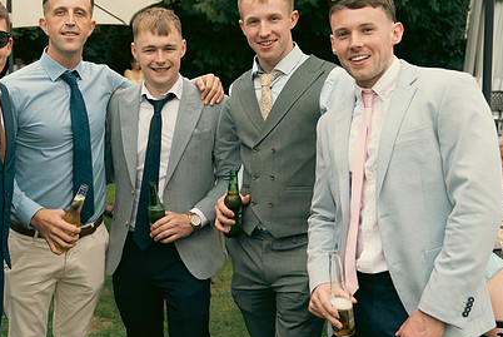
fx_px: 685
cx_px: 194
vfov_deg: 27.6
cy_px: 172
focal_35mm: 49
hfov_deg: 40.1
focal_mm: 34
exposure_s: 1/320
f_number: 3.5
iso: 125
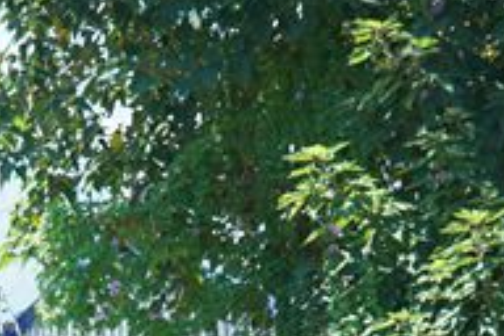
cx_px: 202
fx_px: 2982
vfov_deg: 6.2
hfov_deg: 9.7
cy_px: 797
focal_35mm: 213
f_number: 7.1
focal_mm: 40
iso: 100
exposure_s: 1/100
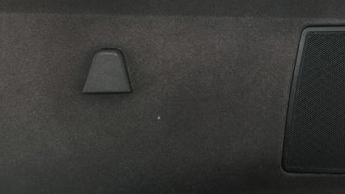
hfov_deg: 41.5
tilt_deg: -45.0
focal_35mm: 49
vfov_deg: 23.3
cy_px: -3
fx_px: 448
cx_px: 236
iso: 25
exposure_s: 1/60
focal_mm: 4.15
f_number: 2.2
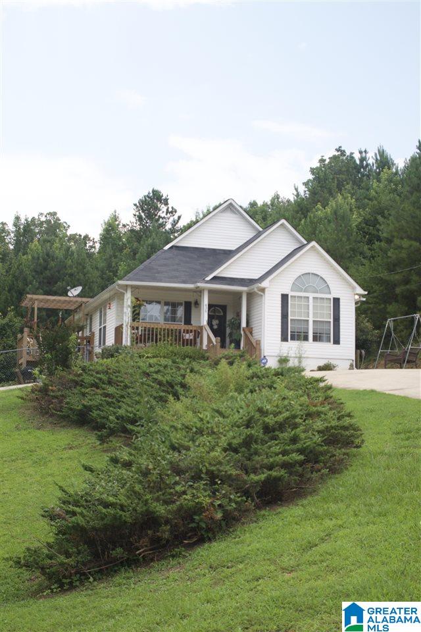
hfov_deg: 28.1
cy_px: 316
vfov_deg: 41.1
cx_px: 210
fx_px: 842
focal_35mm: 48
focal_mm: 32
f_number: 6.3
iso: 100
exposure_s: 1/160
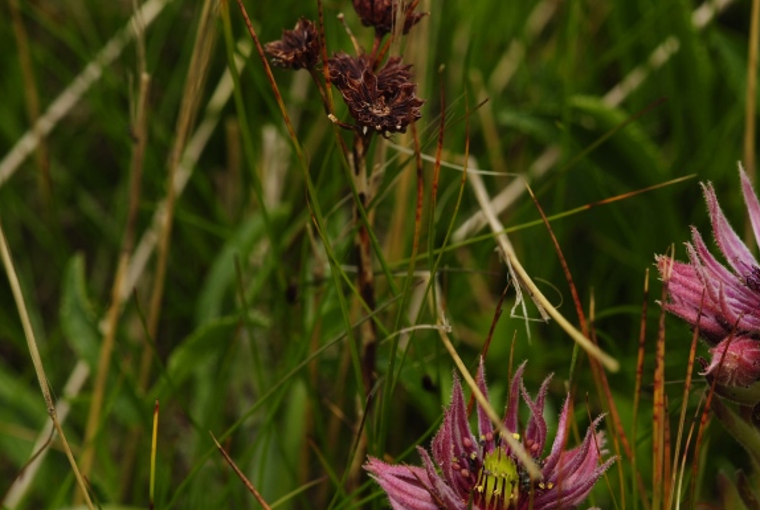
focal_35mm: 178
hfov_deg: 11.5
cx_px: 514
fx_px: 3758
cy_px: 325
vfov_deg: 7.8
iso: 100
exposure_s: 1/200
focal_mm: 85
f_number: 8
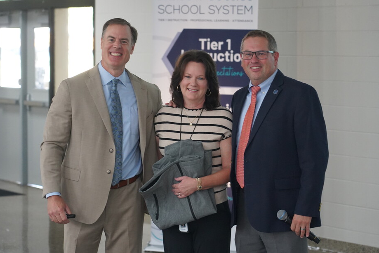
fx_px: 1232
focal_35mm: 117
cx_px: 187
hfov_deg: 17.5
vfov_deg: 11.7
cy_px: 124
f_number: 4
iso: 5000
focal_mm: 105
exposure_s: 1/160
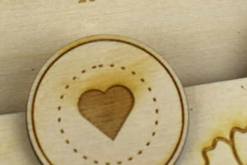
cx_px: 75
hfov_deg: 15.7
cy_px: -64
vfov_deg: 10.3
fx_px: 892
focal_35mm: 130
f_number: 8
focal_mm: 24
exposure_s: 1/250
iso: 400
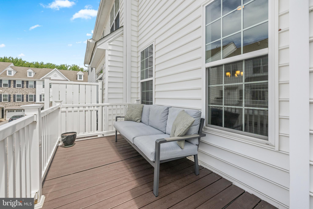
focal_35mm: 14
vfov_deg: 81.2
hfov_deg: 104.3
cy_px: 104
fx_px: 122
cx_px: 156
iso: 400
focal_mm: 14
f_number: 7.1
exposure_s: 1/1600
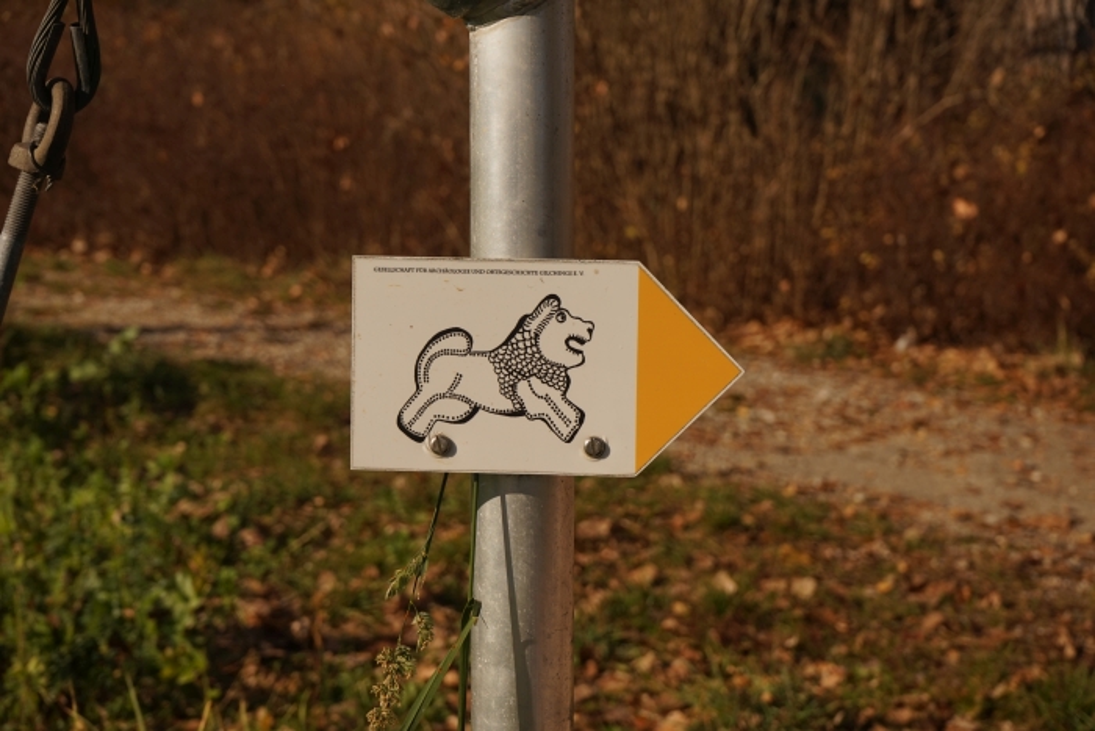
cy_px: 366
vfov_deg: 19.5
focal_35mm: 70
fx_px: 2129
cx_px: 548
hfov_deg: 28.8
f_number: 9
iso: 100
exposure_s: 1/640
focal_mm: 70
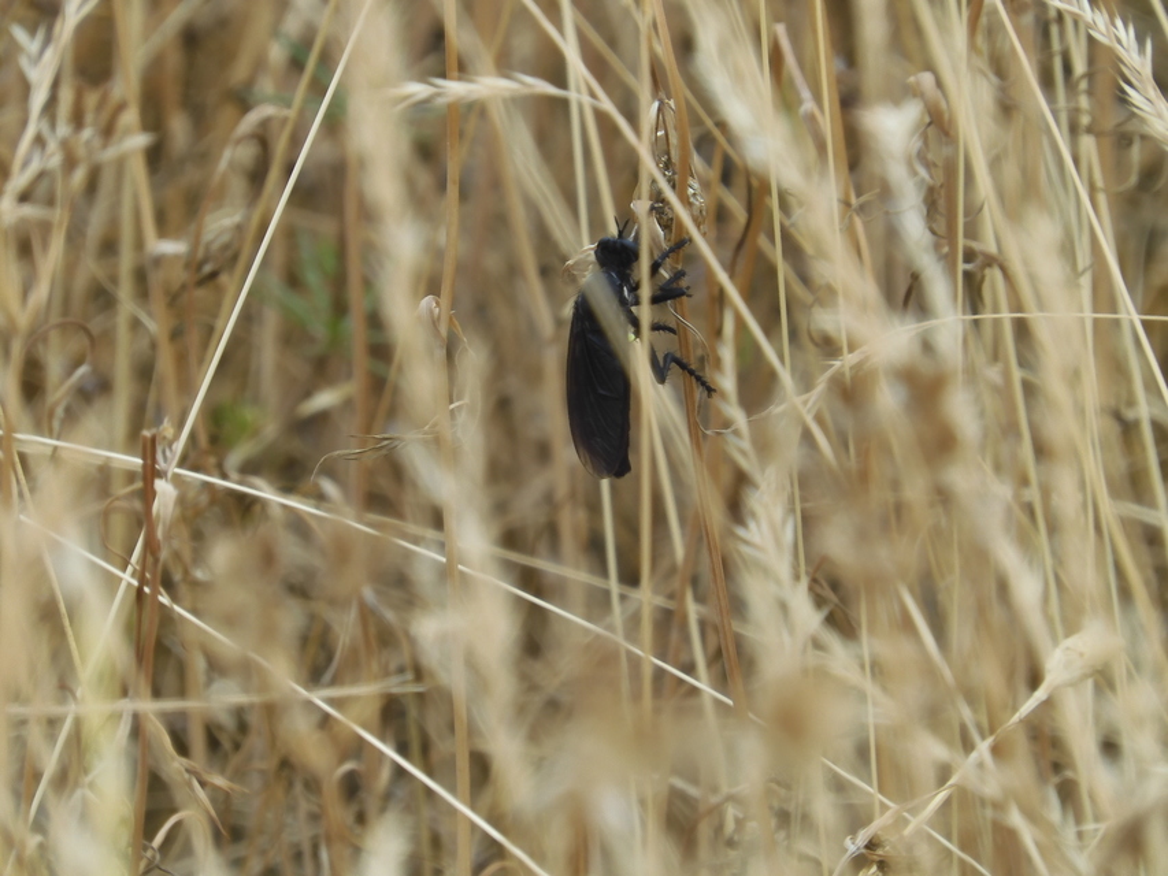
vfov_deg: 2.1
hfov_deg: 2.8
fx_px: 24297
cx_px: 584
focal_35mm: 720
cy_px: 438
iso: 100
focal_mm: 128
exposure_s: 1/200
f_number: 8
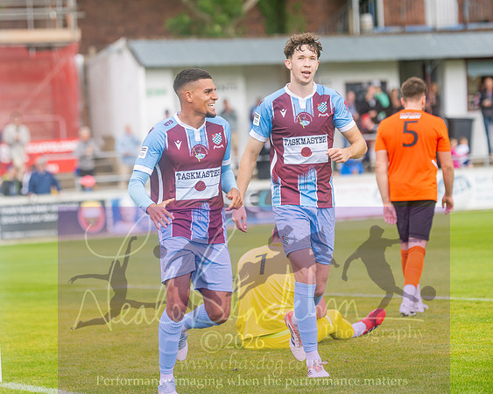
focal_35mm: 198
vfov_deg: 7.8
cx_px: 168
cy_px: 179
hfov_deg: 9.8
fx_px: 2885
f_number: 2.8
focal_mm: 160
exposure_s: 1/1250
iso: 450
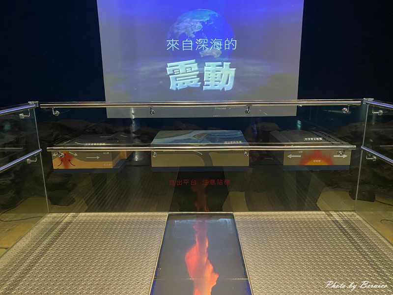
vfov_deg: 53.1
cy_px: 148
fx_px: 295
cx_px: 196
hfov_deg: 67.3
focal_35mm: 26
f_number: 1.8
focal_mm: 4.25
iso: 800
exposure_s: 1/30
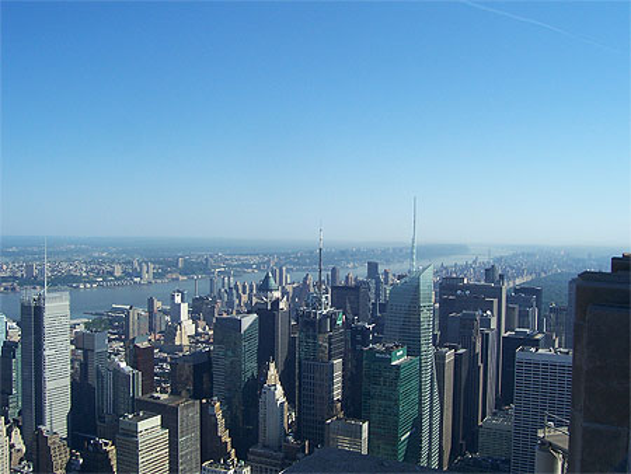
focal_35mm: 34
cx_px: 316
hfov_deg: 53.9
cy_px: 237
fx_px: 620
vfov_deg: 41.8
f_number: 5.6
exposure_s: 1/500
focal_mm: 5.6
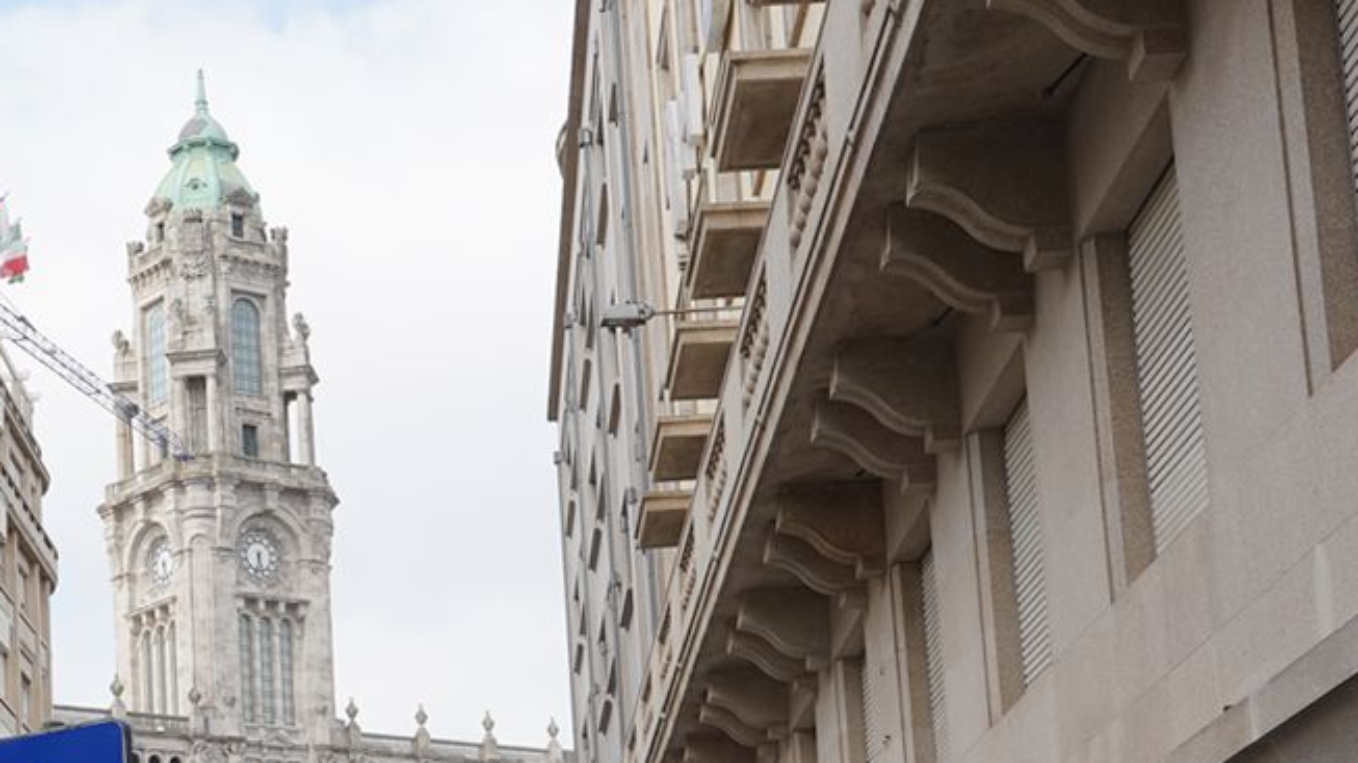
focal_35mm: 77
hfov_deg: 27.0
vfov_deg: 15.4
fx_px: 2772
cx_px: 264
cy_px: 784
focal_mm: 24
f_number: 10
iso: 100
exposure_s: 1/100
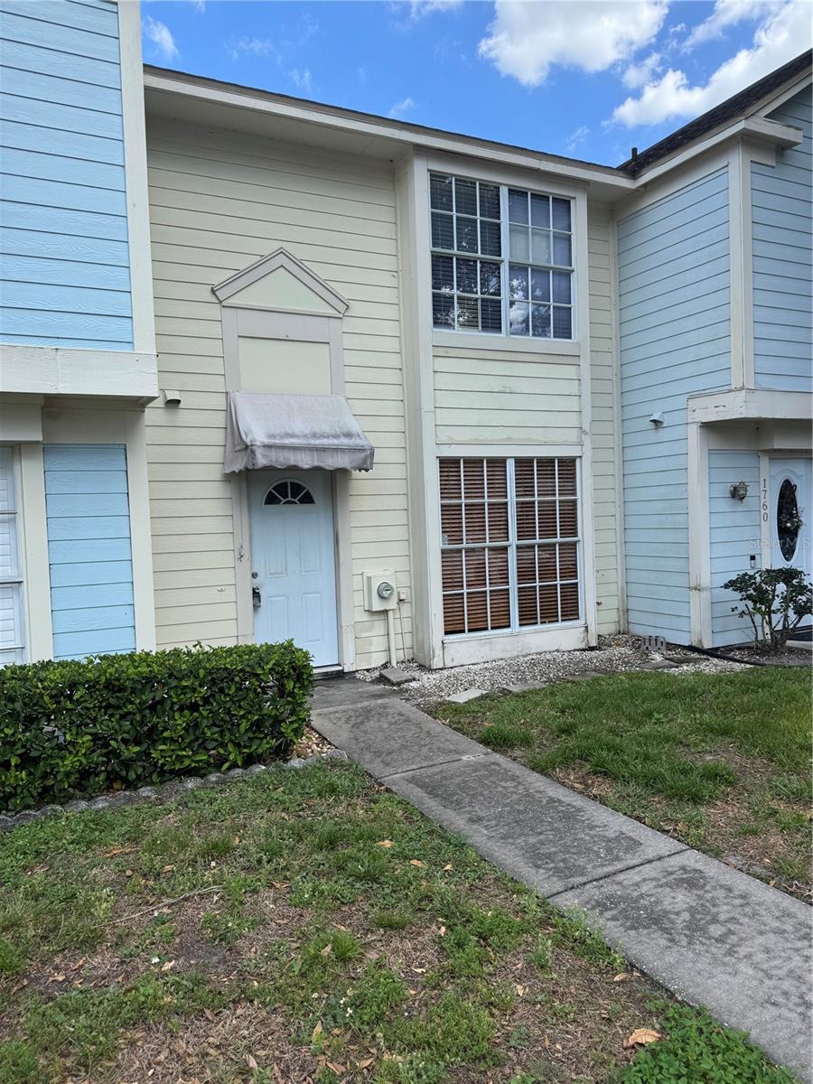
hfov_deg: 56.8
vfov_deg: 71.6
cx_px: 406
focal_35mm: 24
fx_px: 752
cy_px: 542
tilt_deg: -1.7
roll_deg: +0.8
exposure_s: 1/1560
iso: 80
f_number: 1.78
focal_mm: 6.76
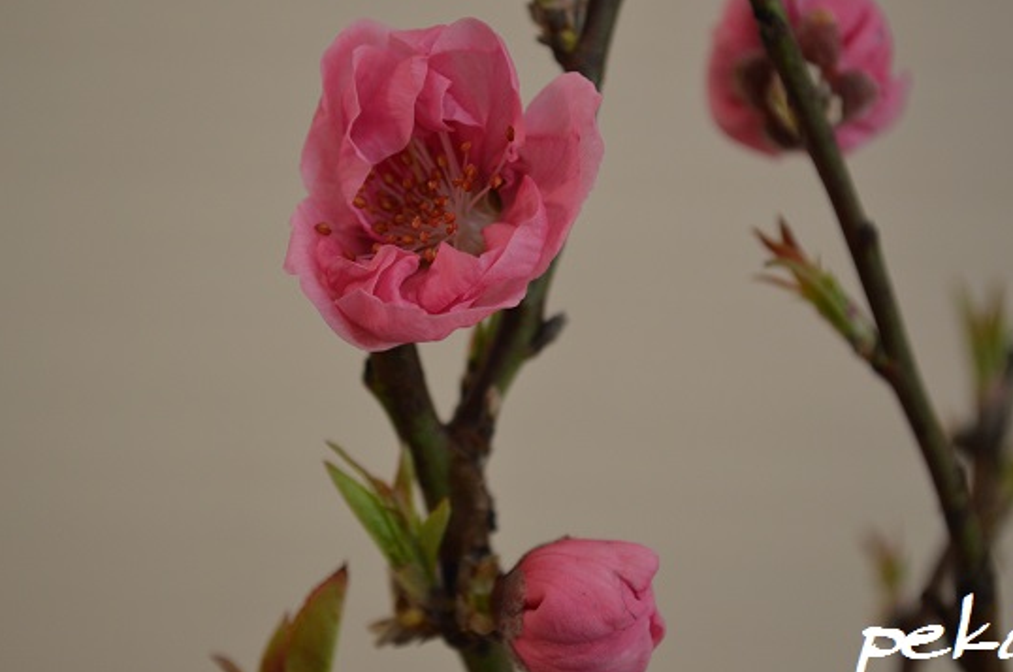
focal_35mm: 84
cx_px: 495
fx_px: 2360
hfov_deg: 24.2
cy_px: 314
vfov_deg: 16.2
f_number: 5.6
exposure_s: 1/50
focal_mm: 50
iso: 800
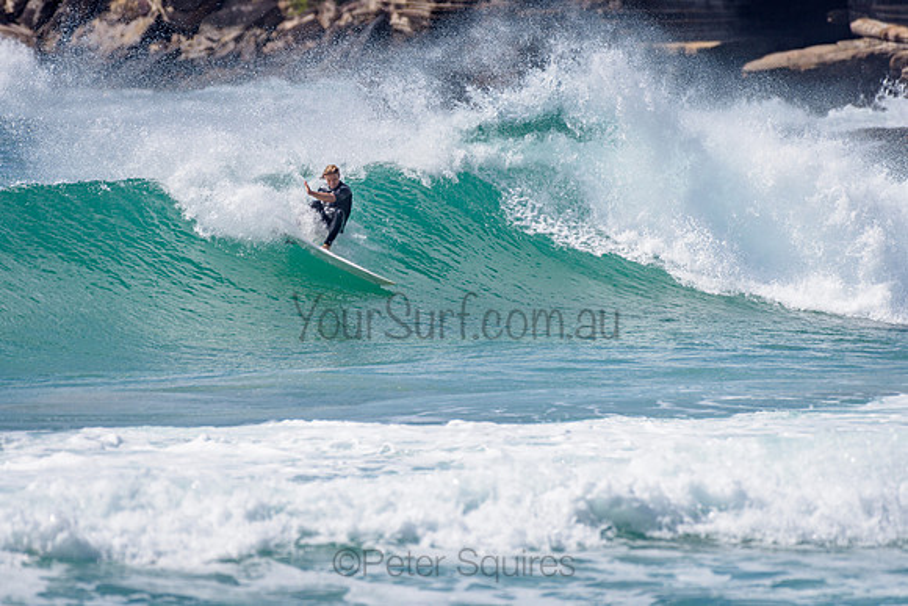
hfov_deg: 3.4
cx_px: 373
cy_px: 234
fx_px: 15467
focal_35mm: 613
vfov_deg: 2.2
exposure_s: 1/2000
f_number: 5.6
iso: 90
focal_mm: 500
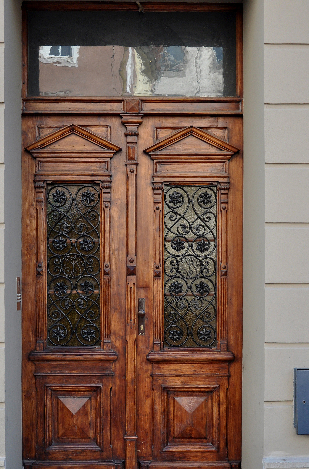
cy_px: 251
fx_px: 753
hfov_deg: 23.2
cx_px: 129
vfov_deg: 34.6
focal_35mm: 58
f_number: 5.6
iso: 200
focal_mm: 28
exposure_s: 1/125
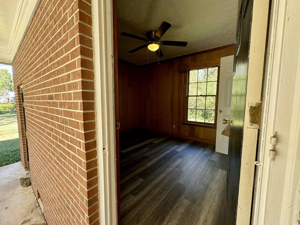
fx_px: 121
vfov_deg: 85.7
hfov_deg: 102.1
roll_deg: -0.3
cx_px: 150
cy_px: 112
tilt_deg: -5.1
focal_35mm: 14
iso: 125
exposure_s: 1/99
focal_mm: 2.22
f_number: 2.2
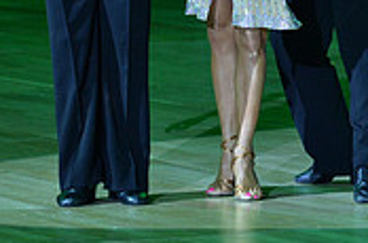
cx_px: 321
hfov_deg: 4.4
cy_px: -136
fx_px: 4761
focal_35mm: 467
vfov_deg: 2.9
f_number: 4
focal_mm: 140
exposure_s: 1/250
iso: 2000
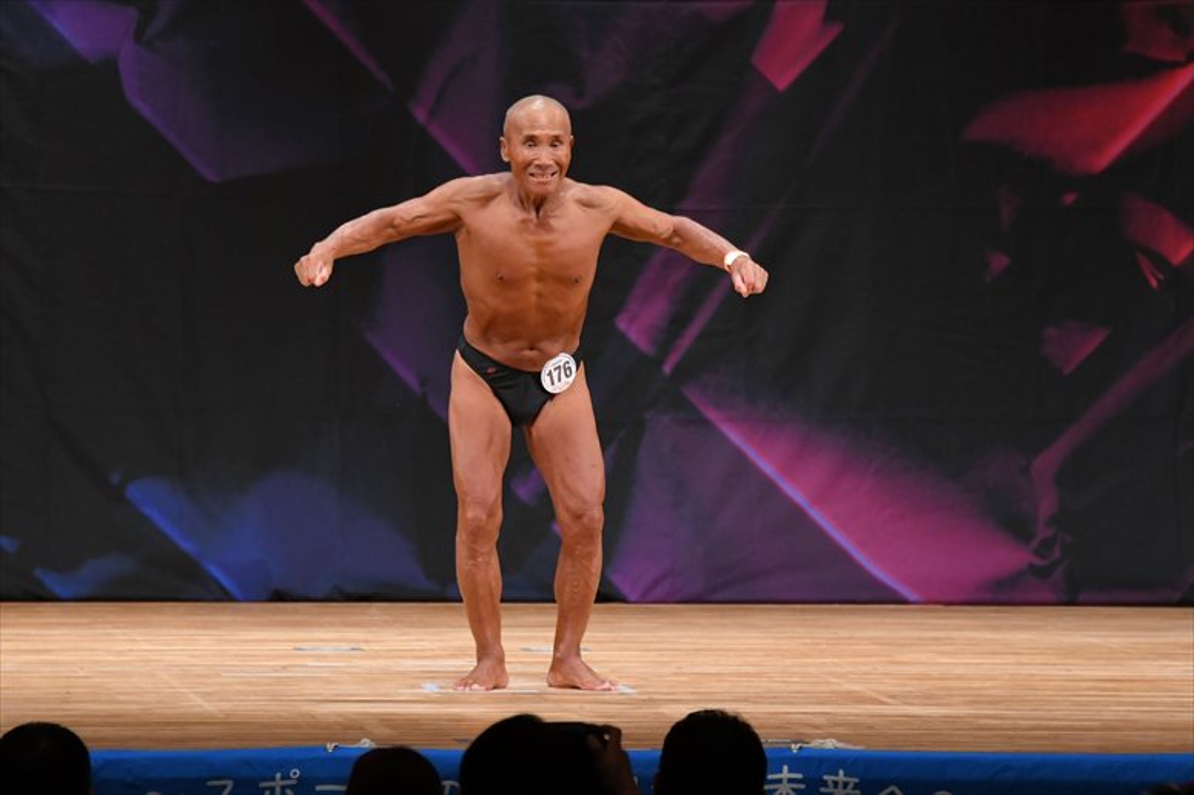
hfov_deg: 7.2
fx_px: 9448
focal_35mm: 285
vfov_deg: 4.8
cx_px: 597
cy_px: 398
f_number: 5.6
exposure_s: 1/400
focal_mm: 190
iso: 3200
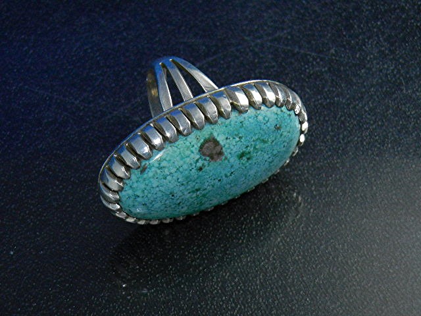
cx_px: 210
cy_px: 158
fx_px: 1241
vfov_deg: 14.5
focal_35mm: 102
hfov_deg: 19.3
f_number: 9
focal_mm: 18.3
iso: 800
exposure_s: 1/30
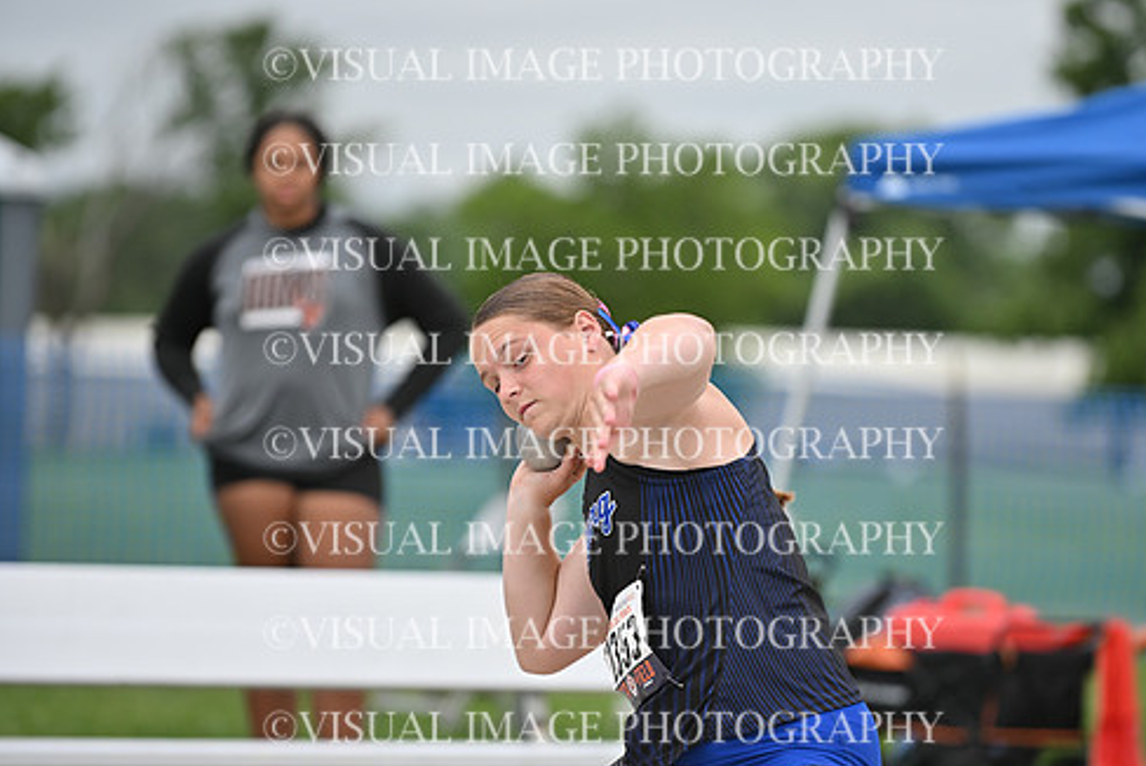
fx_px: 6816
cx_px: 604
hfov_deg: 9.6
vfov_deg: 6.4
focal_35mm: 214
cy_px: 396
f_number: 3.5
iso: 400
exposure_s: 1/2500
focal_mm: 180
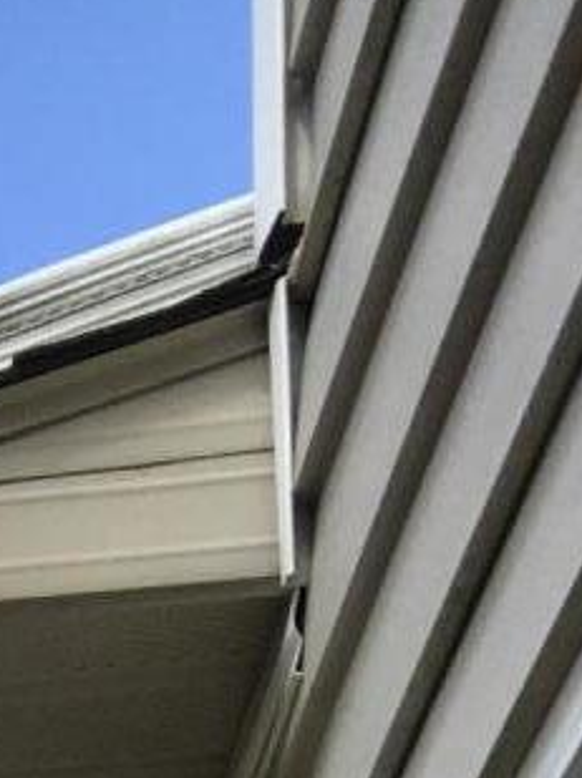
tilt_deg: +2.8
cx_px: -1232
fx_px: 4223
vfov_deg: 8.4
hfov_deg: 7.0
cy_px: 2500
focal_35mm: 188
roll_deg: -1.2
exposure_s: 1/1040
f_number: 2.2
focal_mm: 4.15
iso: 25
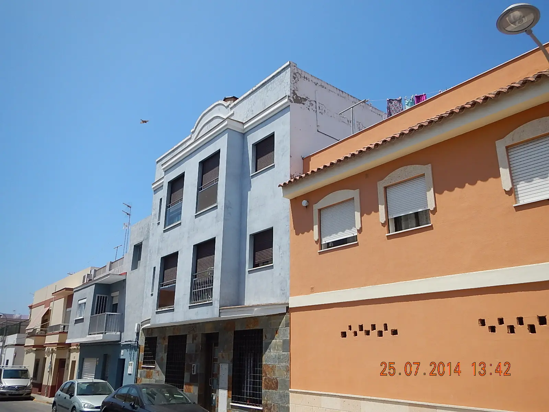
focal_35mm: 28
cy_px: 206
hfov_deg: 63.4
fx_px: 444
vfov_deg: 49.7
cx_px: 274
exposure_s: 1/1250
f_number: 3.9
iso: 125
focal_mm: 5
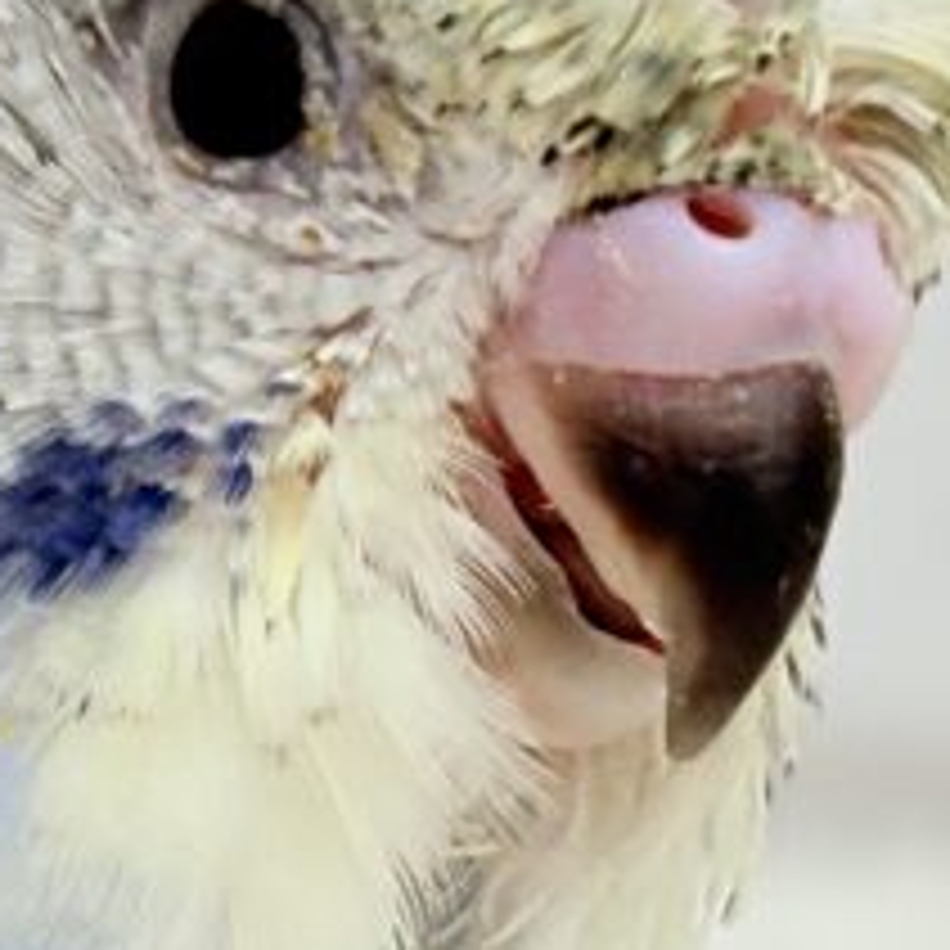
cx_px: 482
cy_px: 1004
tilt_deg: -9.3
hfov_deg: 6.7
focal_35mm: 262
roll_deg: +1.2
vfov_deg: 6.7
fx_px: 8135
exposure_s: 1/100
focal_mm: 5.96
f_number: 1.6
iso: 64
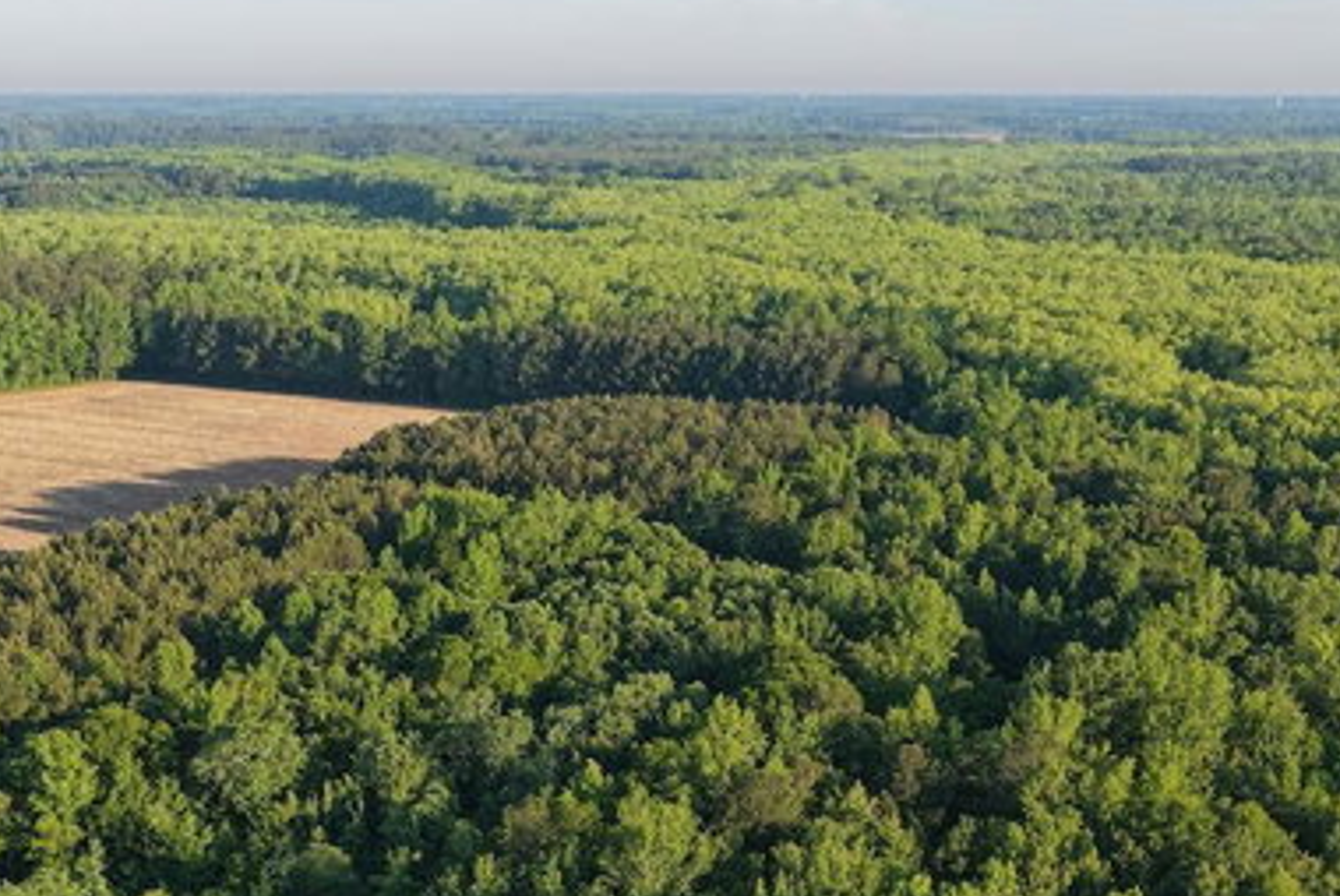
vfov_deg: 24.9
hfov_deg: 37.3
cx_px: 536
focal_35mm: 53
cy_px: 794
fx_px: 1974
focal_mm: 14.45
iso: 200
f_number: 2.8
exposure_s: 1/50
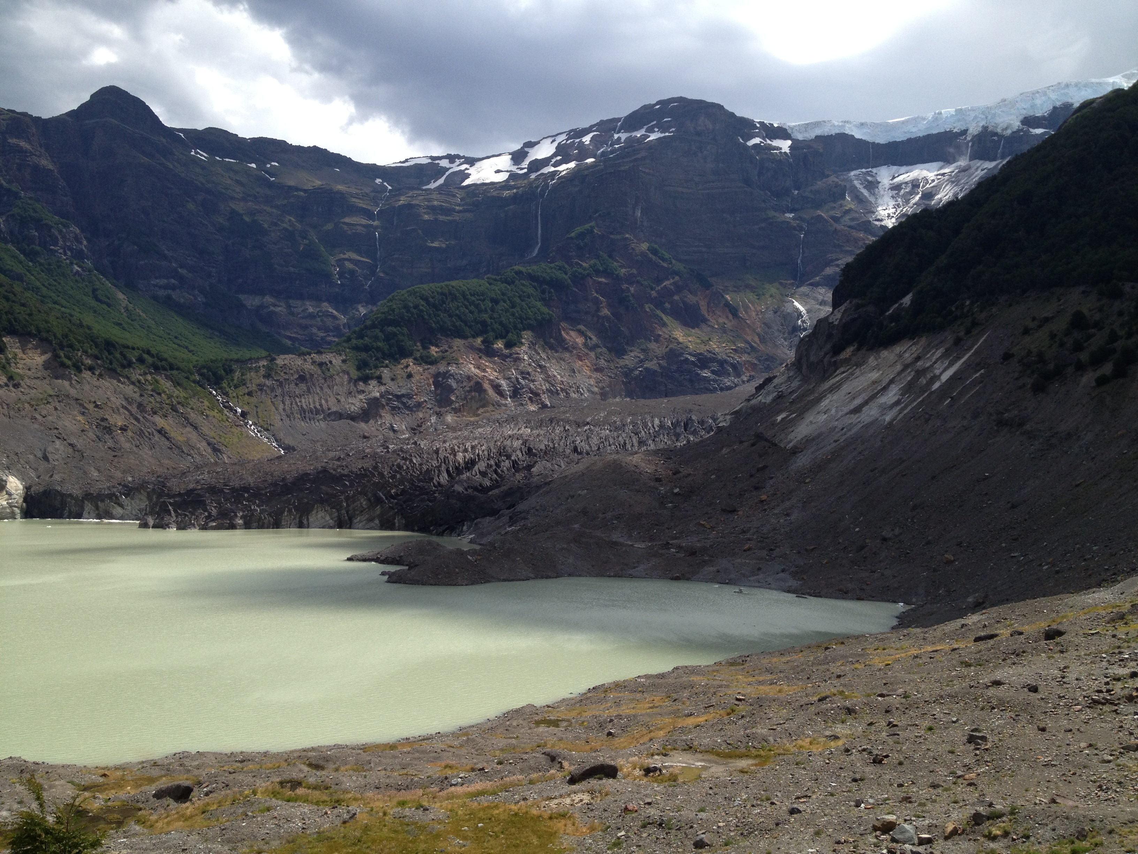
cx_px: 569
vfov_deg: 40.7
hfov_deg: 52.6
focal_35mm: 35
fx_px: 1151
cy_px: 427
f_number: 2.4
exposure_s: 1/1672
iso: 50
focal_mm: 4.28
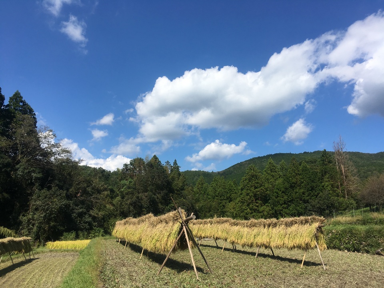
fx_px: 322
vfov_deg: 48.2
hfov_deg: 61.7
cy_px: 144
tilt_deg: +14.3
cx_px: 192
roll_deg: +0.1
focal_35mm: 29
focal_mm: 4.15
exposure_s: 1/2198
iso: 25
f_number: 2.2
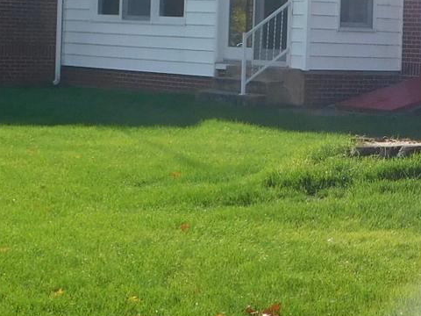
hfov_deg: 15.2
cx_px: 377
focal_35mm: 128
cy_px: 74
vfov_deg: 11.5
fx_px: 1557
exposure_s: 1/1000
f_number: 3.2
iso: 125
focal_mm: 5.3
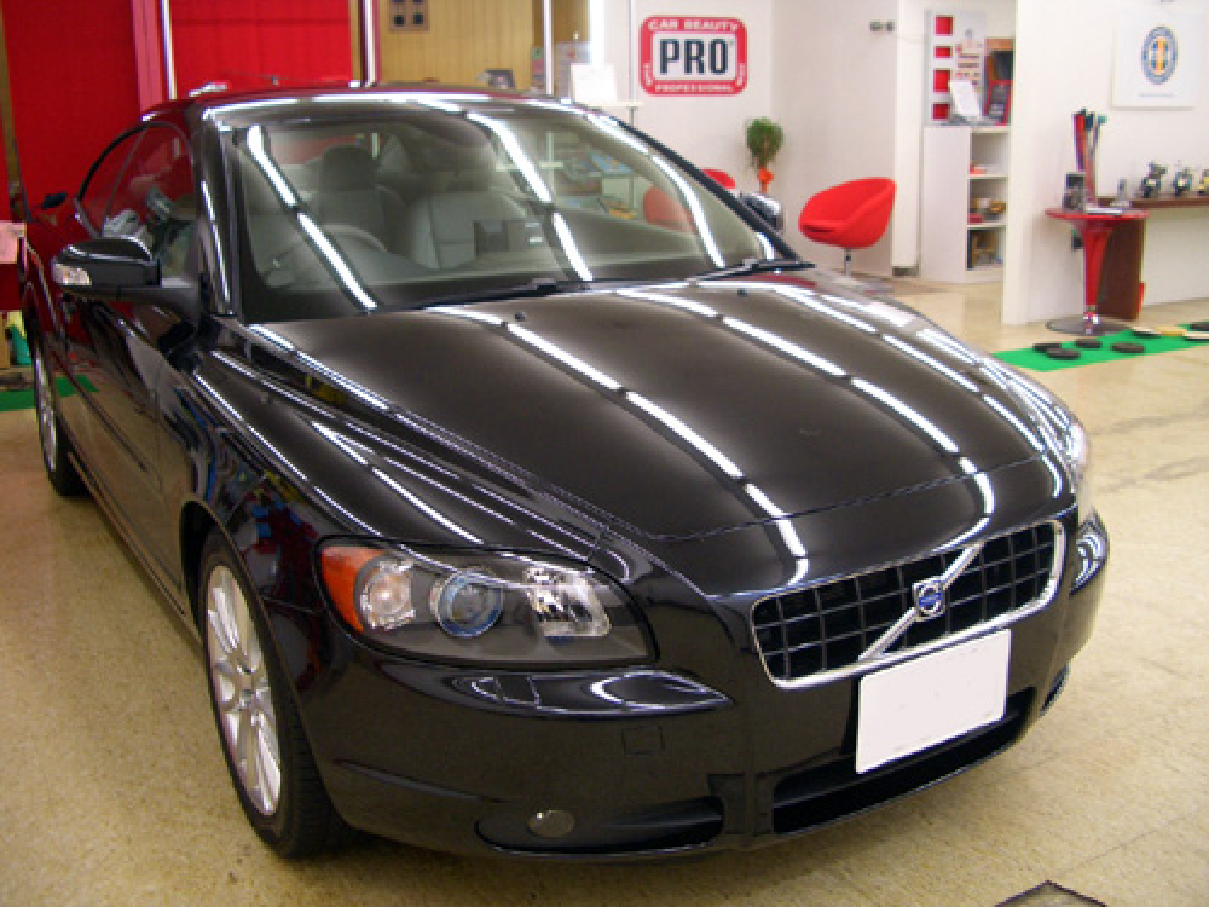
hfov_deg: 52.6
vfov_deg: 40.7
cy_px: 454
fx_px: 1222
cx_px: 604
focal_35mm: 35
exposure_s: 1/20
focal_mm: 5.8
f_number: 2.6
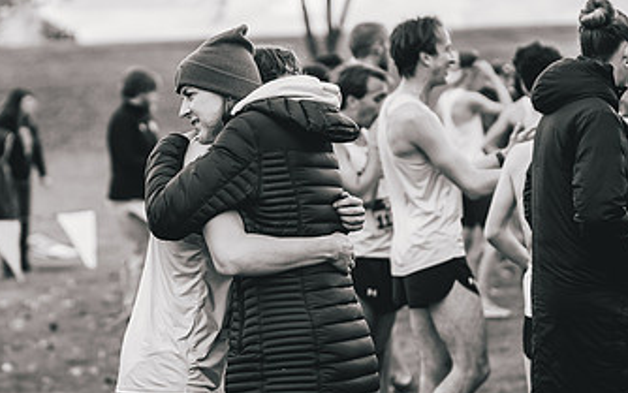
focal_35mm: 124
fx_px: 2123
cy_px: 149
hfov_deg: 16.8
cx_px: 218
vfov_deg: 10.6
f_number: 2
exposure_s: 1/2500
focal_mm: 70
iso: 200
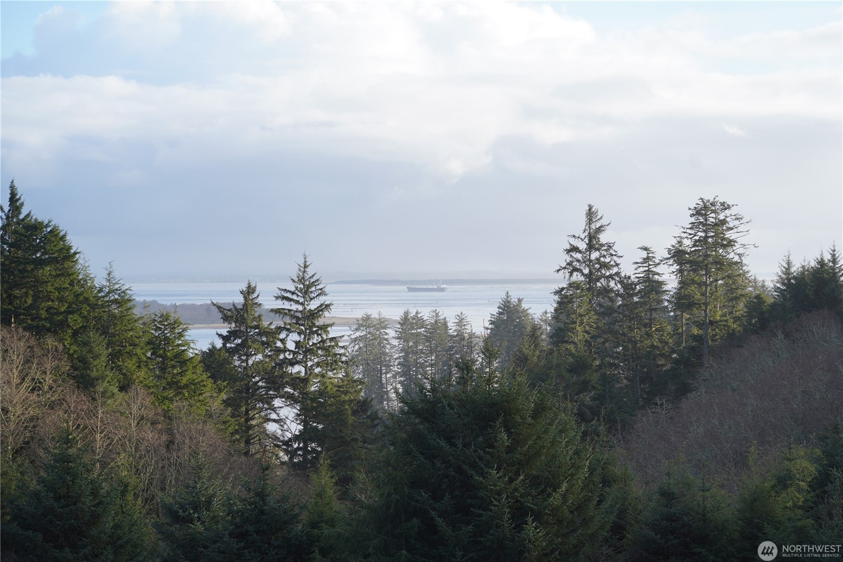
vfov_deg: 16.4
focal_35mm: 83
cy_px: 281
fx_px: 1943
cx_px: 422
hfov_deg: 24.5
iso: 100
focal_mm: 83
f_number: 4.5
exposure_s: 1/250
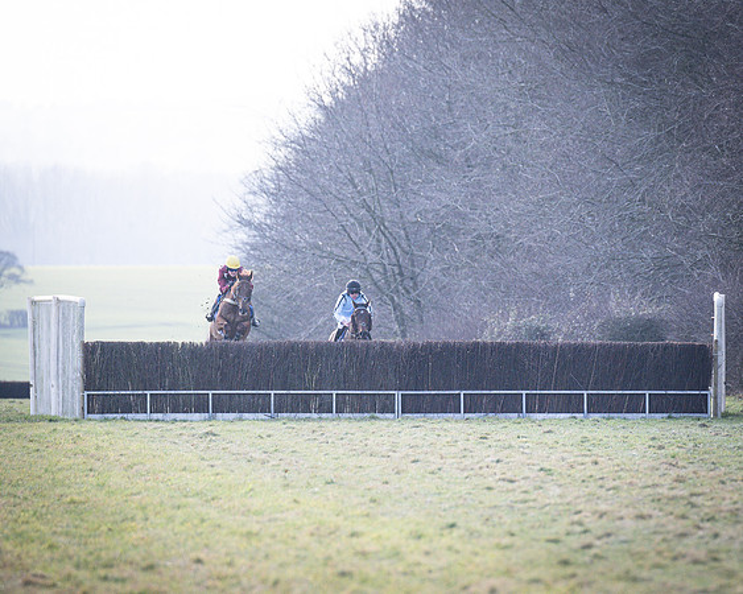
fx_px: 10162
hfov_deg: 4.2
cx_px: 493
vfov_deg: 3.3
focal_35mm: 462
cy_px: 294
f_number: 3.2
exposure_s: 1/1600
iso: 400
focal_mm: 200
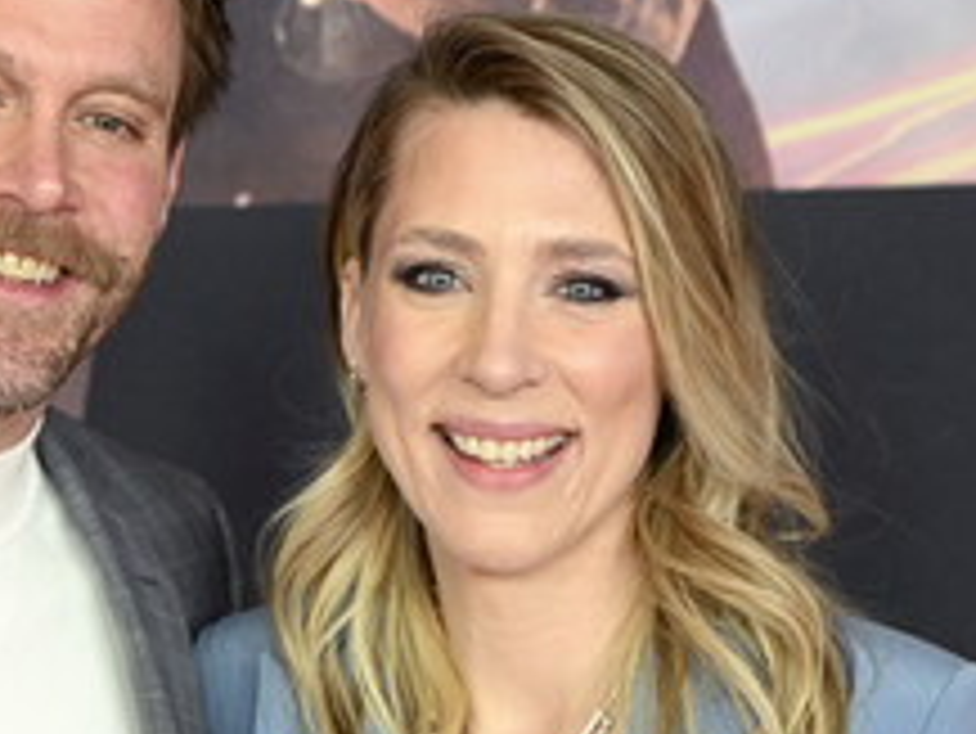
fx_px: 7871
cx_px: 200
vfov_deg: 5.3
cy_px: 428
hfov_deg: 7.1
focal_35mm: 279
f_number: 6.3
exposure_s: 1/160
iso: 1000
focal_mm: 140
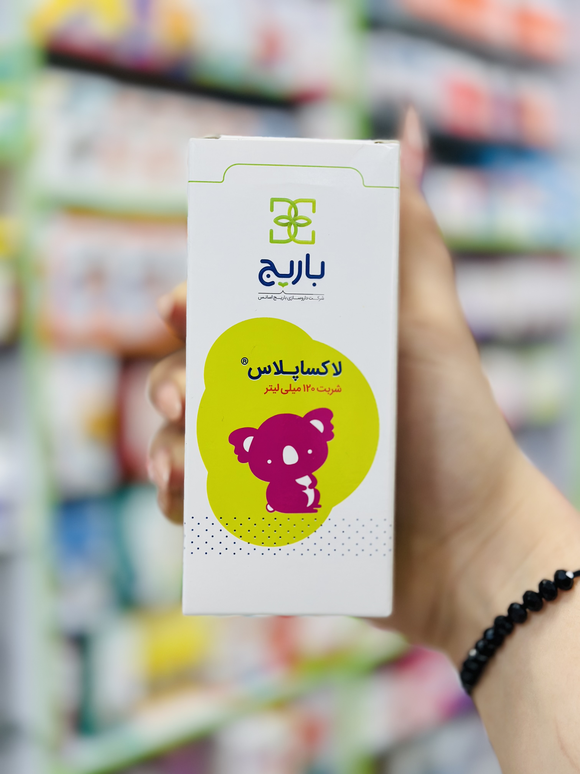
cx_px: 290
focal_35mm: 48
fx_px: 1072
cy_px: 387
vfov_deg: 39.7
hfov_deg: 30.3
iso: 80
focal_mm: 6.86
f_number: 1.78
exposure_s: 1/100
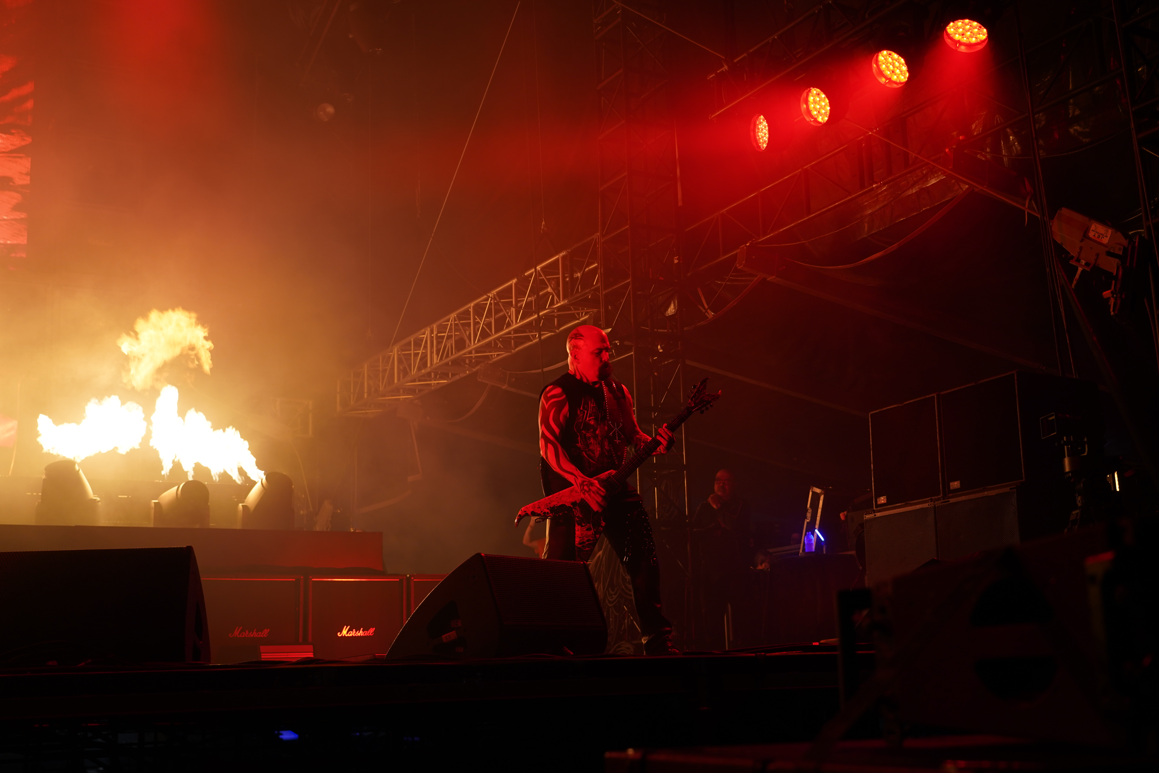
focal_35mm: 42
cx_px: 580
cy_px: 386
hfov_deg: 46.4
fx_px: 1352
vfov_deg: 31.9
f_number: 4
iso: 320
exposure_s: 1/50
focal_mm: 42
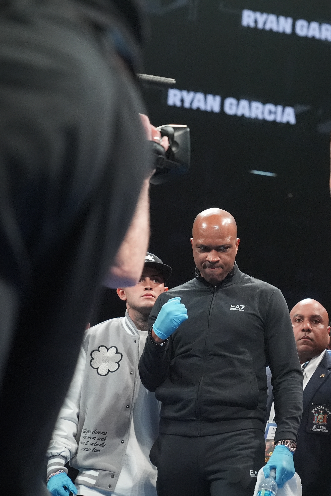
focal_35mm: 106
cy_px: 249
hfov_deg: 12.7
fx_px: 1462
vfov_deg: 19.3
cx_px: 362
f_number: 4
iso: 5000
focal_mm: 70
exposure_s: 1/2000
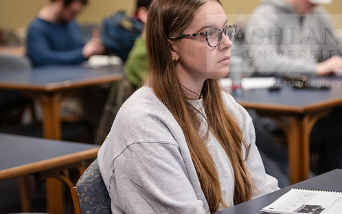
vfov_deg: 11.1
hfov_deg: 17.7
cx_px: 189
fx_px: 1100
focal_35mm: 118
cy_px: 97
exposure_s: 1/160
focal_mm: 98
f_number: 3.2
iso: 1250
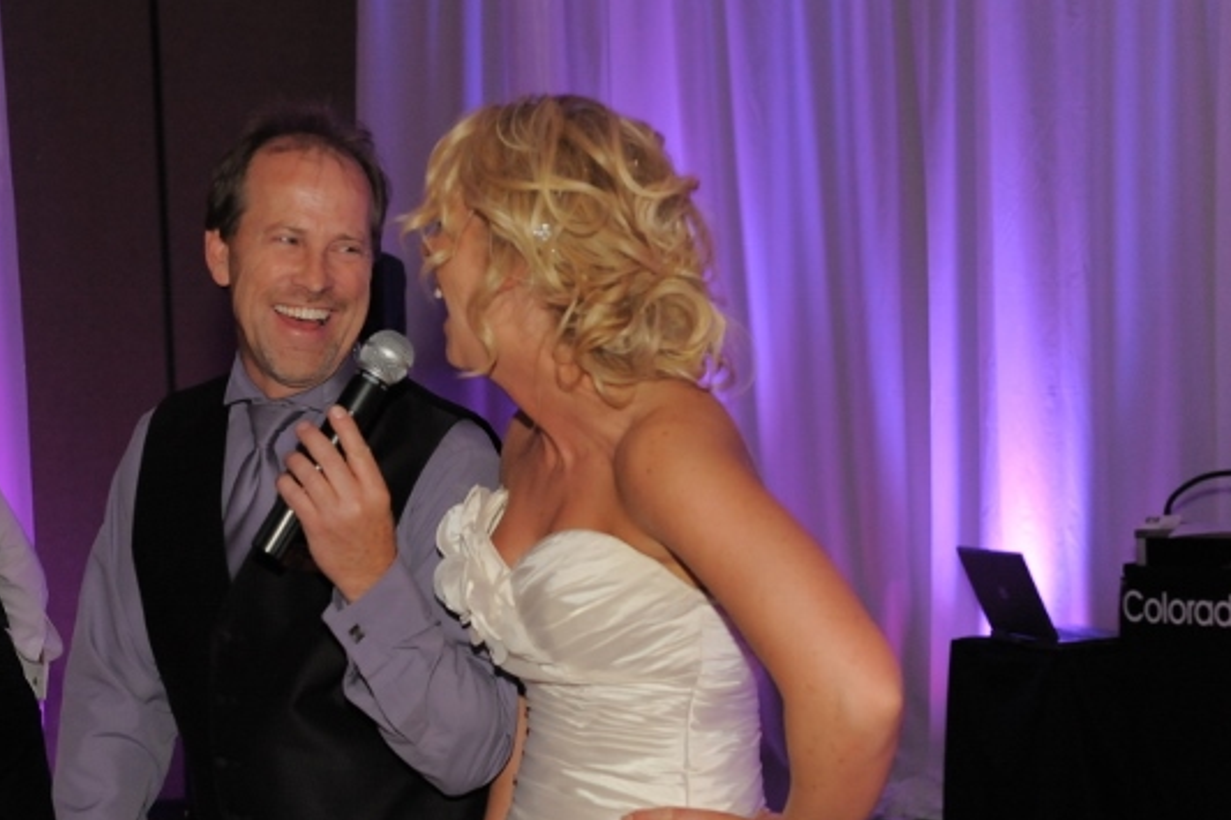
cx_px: 480
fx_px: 1948
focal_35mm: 57
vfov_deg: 23.8
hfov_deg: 34.9
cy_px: 457
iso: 2500
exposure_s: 1/60
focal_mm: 38
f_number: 4
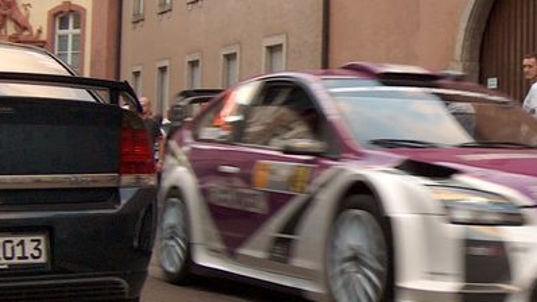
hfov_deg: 25.4
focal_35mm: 81
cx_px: 488
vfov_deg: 14.9
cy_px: 155
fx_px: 1154
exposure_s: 1/58.7
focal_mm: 7.6
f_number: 2.8
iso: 200
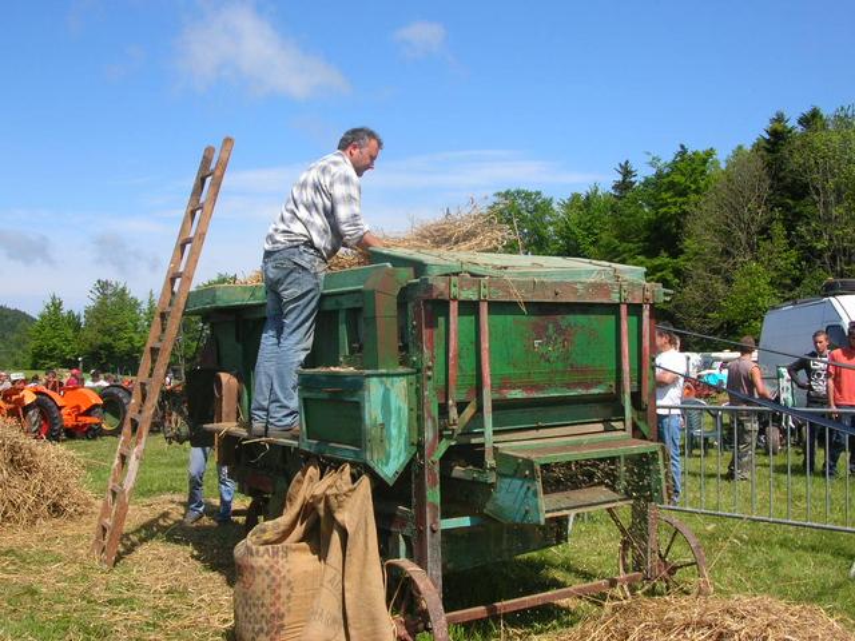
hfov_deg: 52.6
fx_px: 864
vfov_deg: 40.7
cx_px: 428
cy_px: 320
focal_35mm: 35
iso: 50
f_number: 5.6
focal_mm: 5.8
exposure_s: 1/250
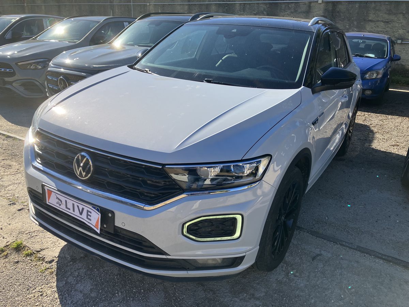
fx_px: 331
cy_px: 154
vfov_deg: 49.7
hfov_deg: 63.4
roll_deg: -1.4
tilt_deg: -21.2
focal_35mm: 28
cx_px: 204
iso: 32
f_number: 1.8
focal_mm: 3.99
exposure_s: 1/1389
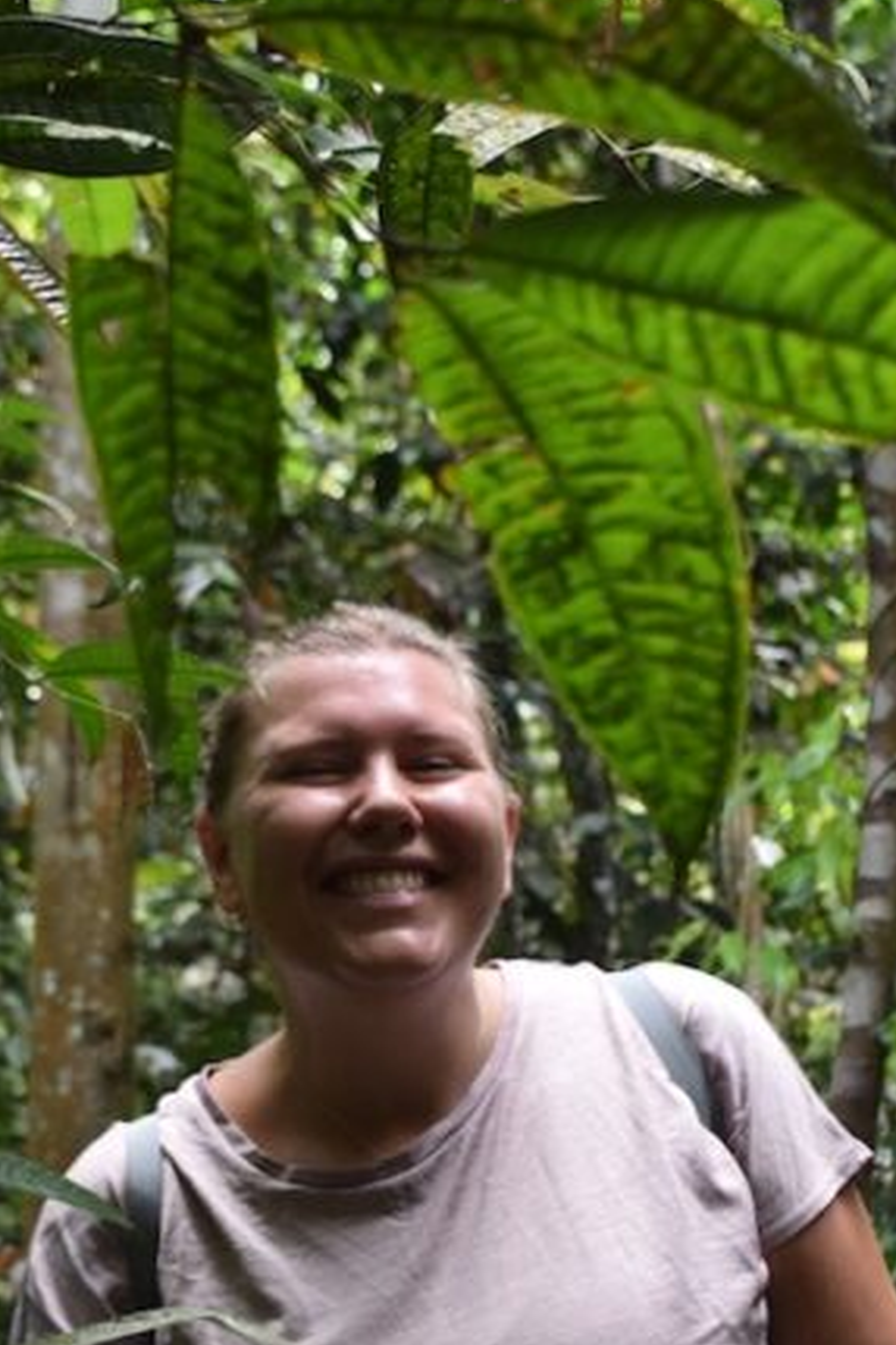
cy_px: 806
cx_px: 440
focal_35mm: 86
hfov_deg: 15.9
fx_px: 3210
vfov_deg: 23.6
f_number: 5
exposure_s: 1/100
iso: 400
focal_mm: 24
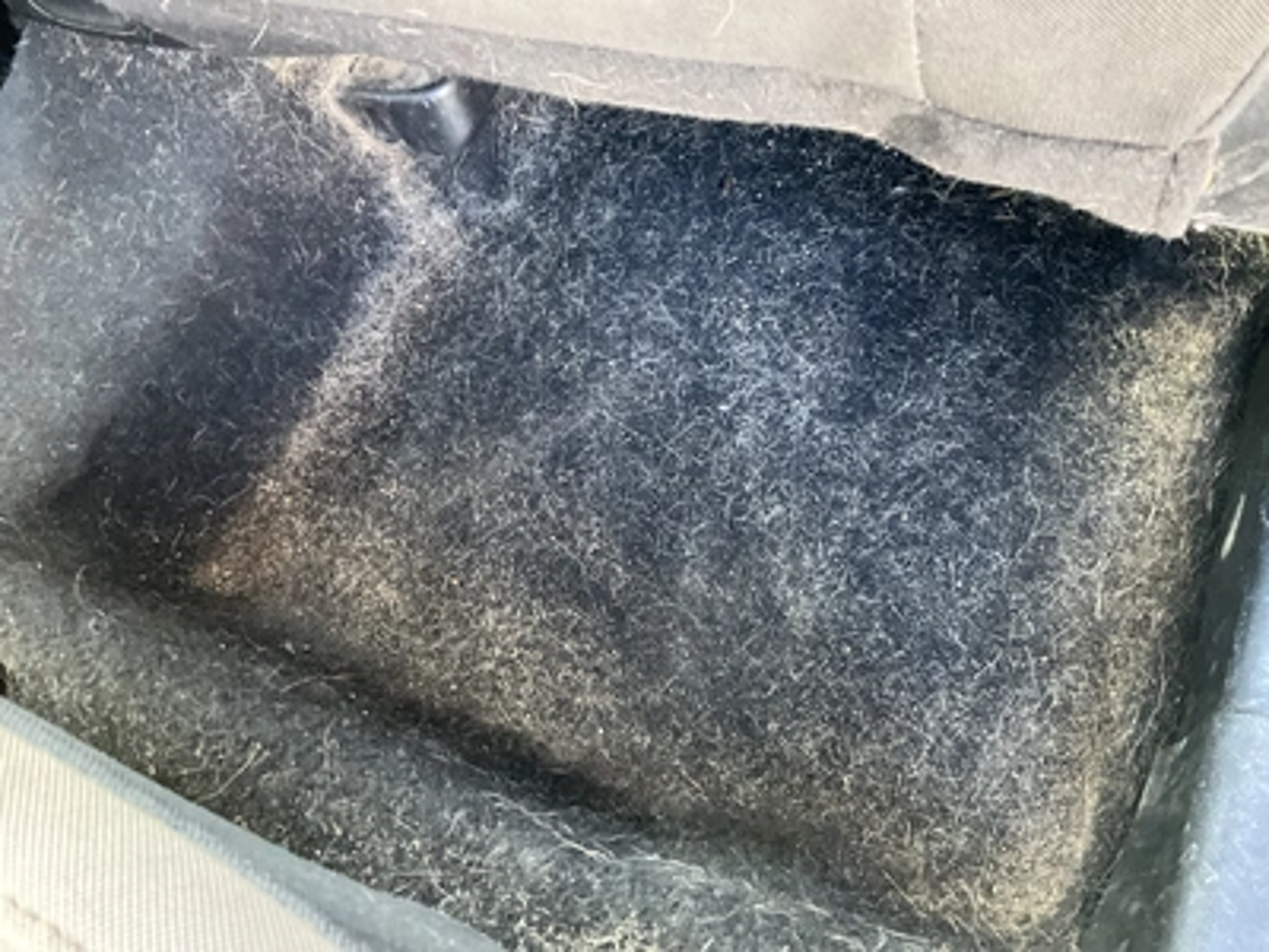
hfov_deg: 61.7
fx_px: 1063
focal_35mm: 29
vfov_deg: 48.2
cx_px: 634
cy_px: 476
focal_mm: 3
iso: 500
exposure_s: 1/30
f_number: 1.8
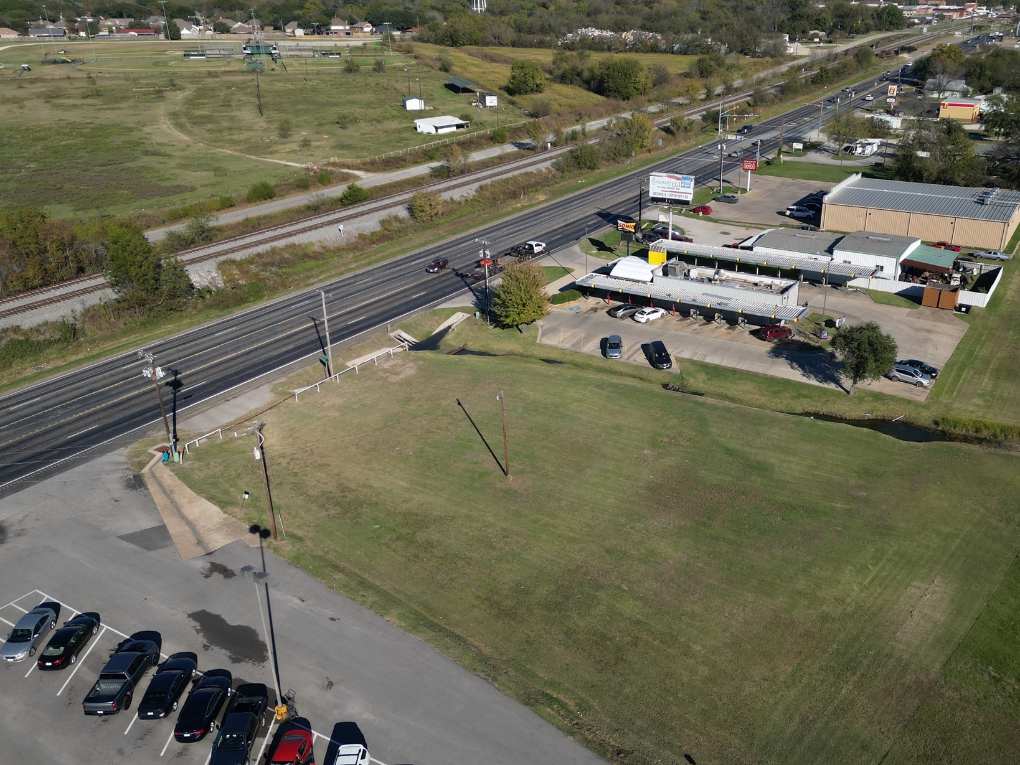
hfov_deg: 59.4
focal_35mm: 30
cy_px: 403
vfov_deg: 46.8
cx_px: 616
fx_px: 884
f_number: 1.7
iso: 100
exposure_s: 1/3000
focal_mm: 6.72
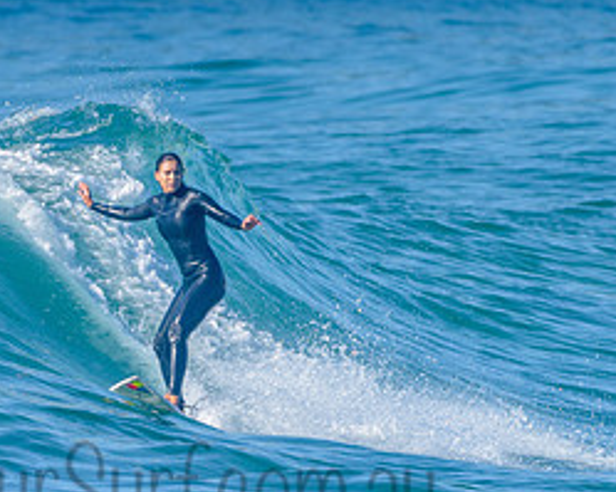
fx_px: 24420
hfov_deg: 1.4
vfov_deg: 1.2
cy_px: 381
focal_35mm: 1340
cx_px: 187
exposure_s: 1/2000
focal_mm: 500
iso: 280
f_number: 5.6
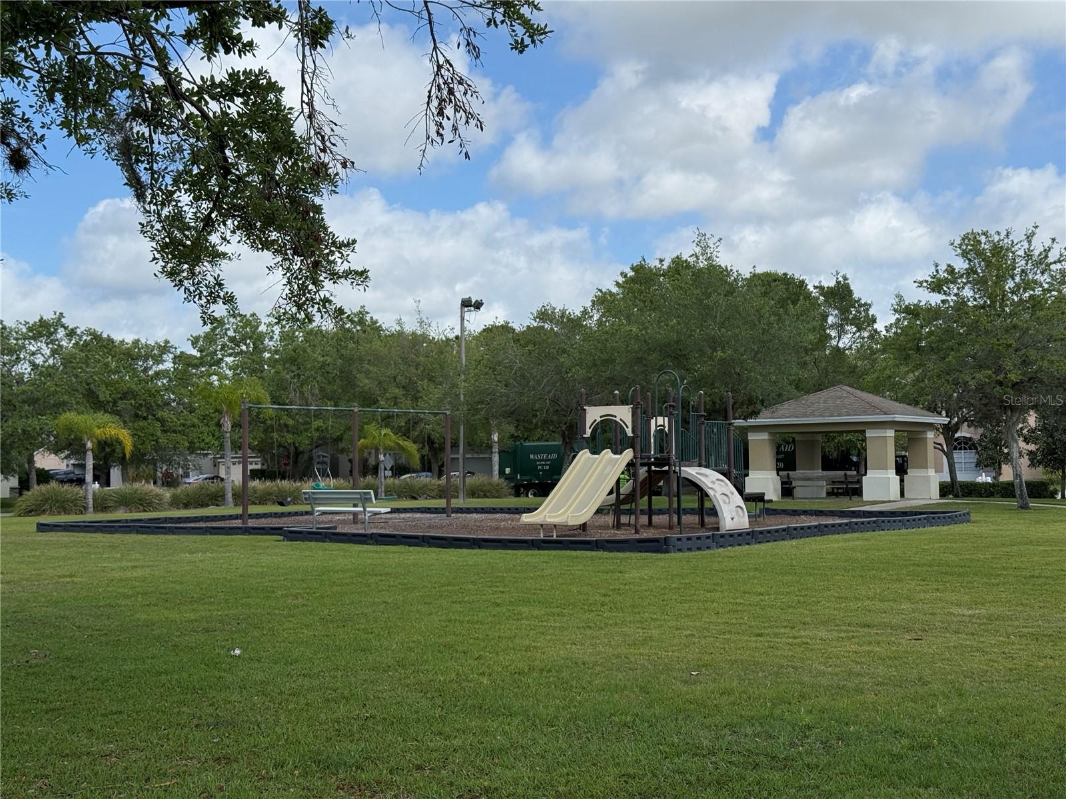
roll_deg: +0.0
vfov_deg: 30.3
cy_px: 400
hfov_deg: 39.7
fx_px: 1478
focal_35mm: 48
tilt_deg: +2.0
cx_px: 533
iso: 64
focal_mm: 6.76
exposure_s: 1/5208
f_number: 1.78
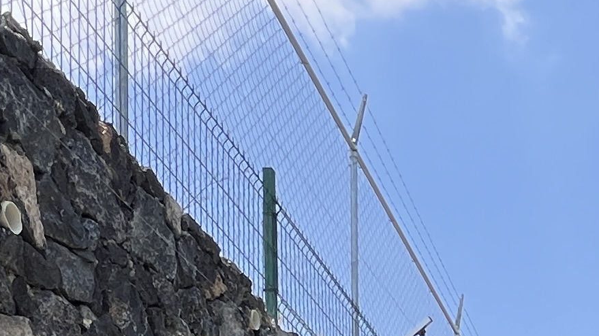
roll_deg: +0.0
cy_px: 796
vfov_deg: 13.6
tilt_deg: -1.5
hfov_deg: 29.0
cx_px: 671
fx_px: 1032
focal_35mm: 65
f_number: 1.8
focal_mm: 1.57
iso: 32
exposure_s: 1/968
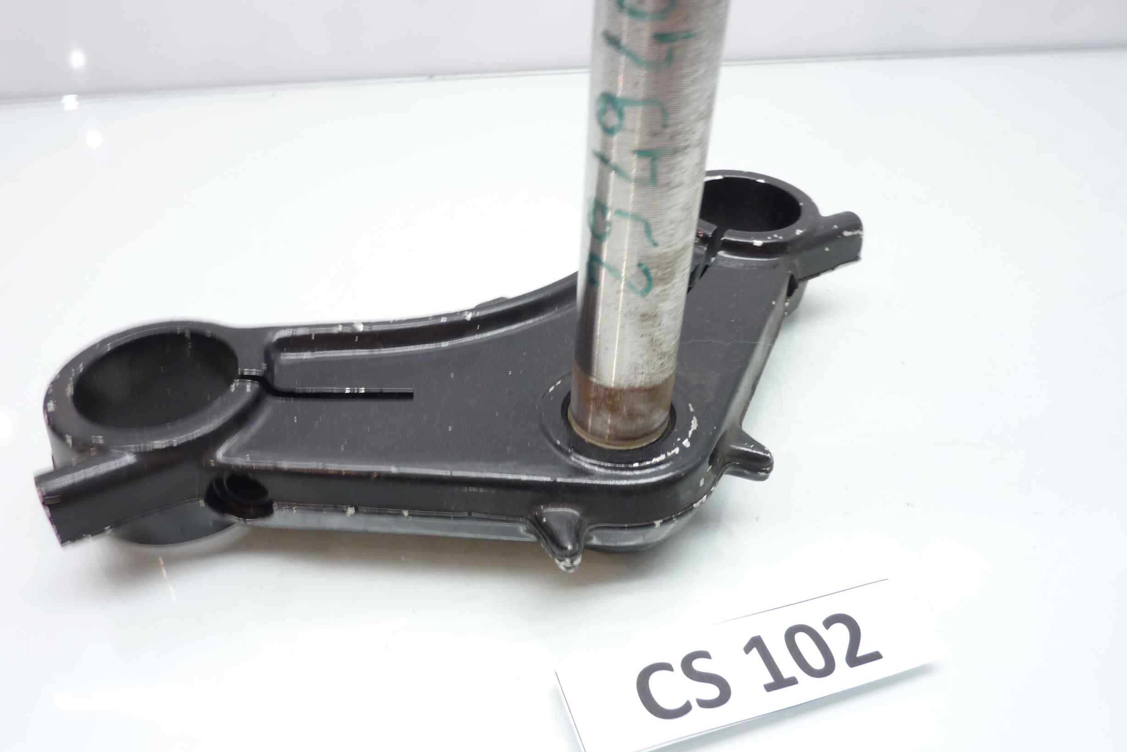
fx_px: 845
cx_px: 550
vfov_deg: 47.9
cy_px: 398
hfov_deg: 67.4
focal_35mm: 27
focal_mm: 4.1
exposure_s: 1/8
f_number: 3.3
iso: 80
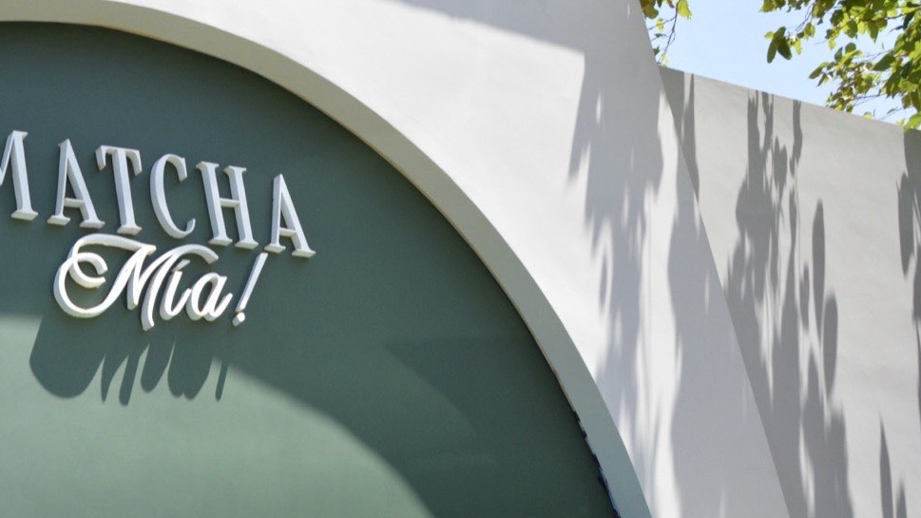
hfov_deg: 31.6
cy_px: 225
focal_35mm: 65
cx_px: 194
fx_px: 1584
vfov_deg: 18.6
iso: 800
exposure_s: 1/2000
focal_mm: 25
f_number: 4.5
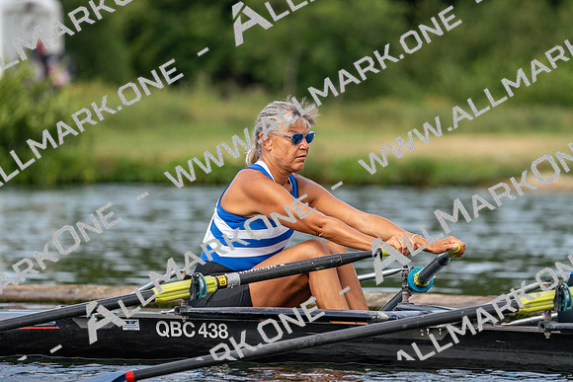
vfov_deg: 3.6
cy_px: 191
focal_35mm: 379
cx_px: 286
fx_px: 6034
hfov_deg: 5.4
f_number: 6.3
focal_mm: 379
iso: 640
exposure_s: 1/1600
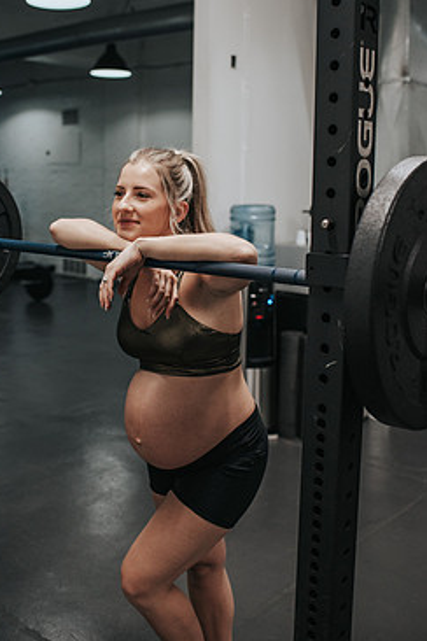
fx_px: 765
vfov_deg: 45.2
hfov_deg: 31.1
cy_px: 254
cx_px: 166
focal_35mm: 43
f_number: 3.2
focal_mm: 35
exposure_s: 1/250
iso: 800
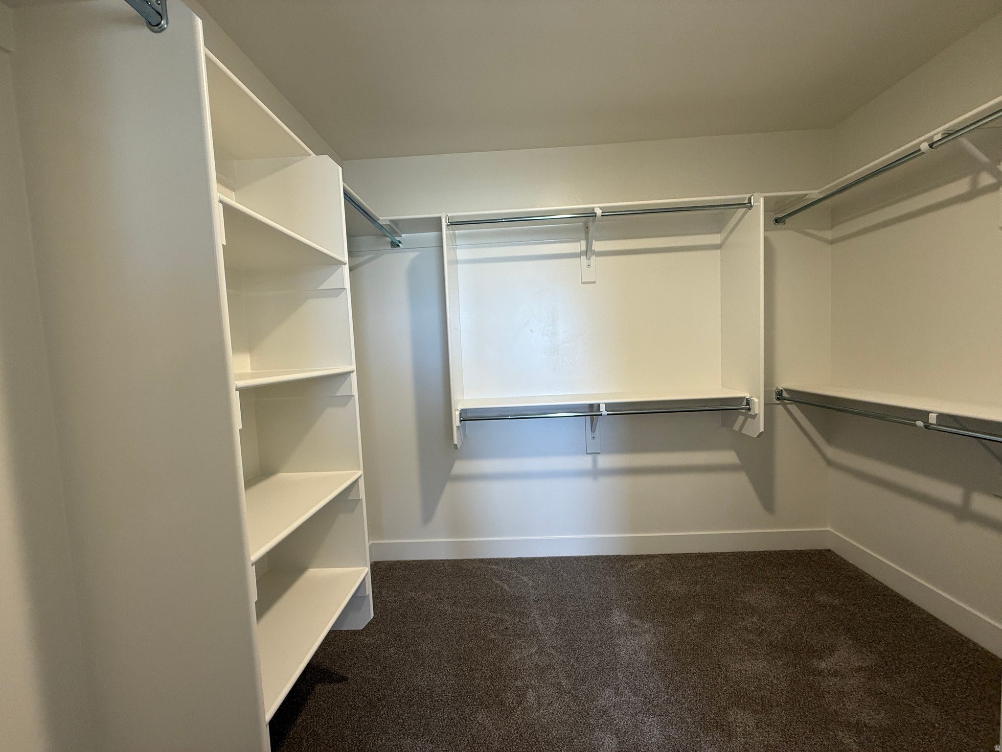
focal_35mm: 14
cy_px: 376
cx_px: 501
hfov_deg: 102.1
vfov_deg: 85.7
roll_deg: +2.3
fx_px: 405
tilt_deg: -3.1
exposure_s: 1/120
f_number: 2.2
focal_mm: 2.22
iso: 160
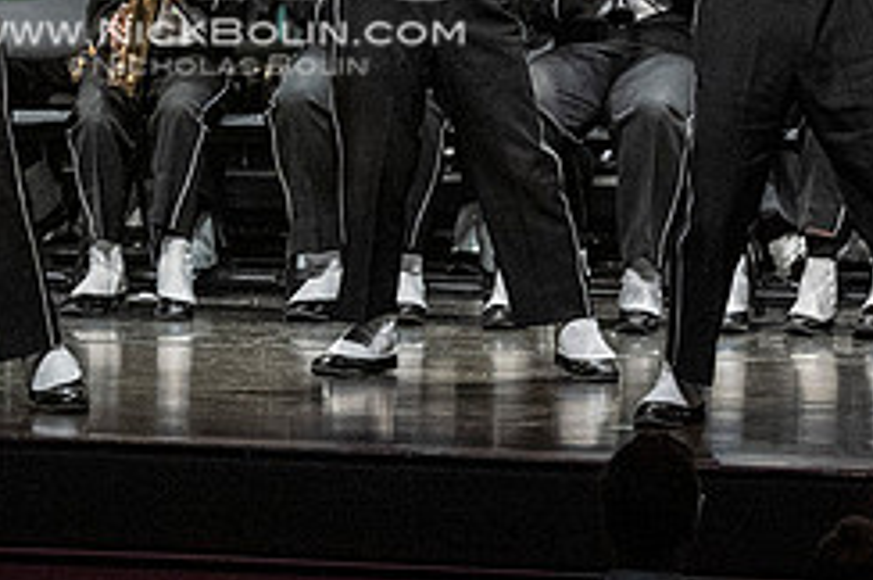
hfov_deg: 4.1
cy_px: -97
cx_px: 218
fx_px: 12109
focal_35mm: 500
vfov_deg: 2.7
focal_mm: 140
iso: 5000
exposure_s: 1/500
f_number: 4
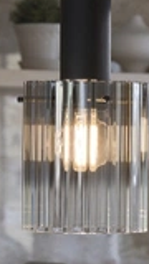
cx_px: 121
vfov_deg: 7.8
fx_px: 1939
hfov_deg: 4.4
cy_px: 180
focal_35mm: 276
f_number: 5.6
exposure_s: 1/10
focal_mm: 66
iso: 100
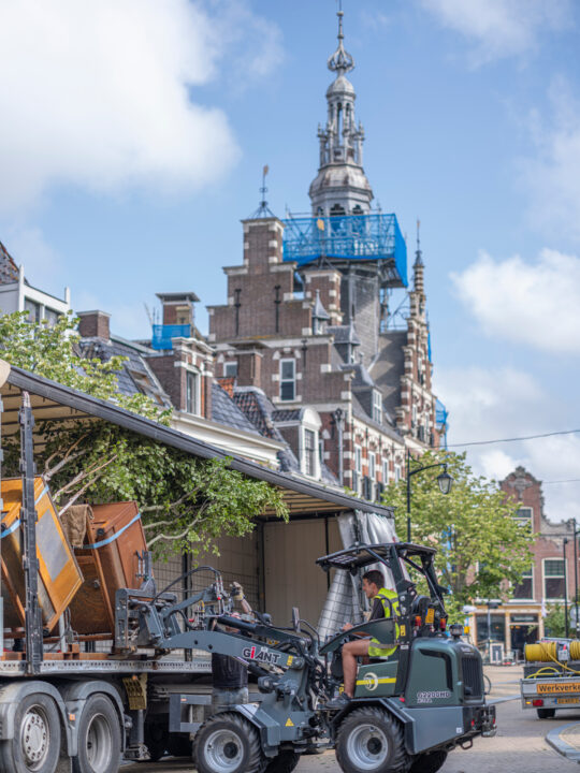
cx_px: 290
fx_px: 1407
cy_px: 386
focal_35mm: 63
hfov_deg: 23.3
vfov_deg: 30.7
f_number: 1.7
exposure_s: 1/1250
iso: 80
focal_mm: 80
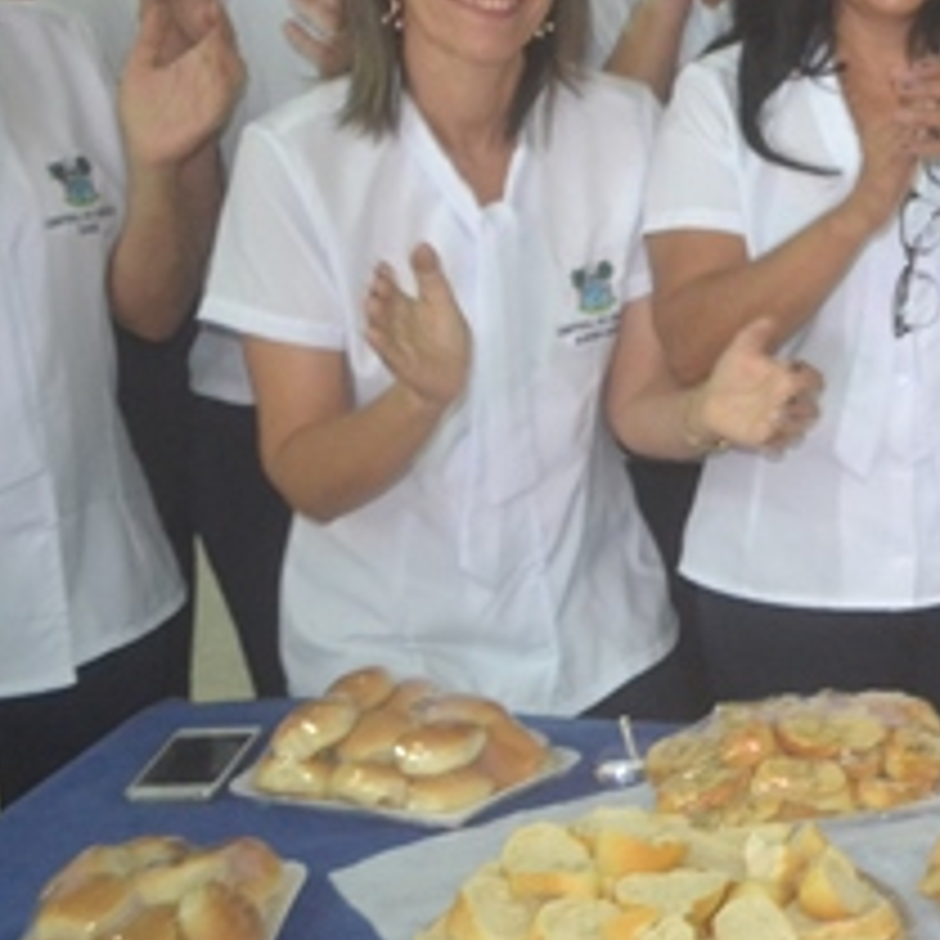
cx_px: 1412
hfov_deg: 19.4
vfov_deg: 21.9
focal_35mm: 78
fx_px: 2396
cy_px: 196
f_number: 3.8
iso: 2200
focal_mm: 20
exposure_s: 1/60
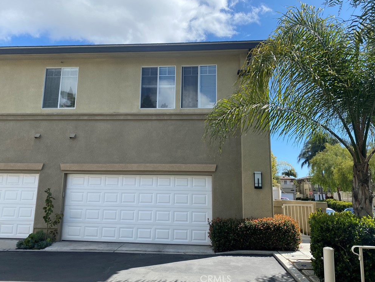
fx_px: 293
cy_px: 138
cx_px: 181
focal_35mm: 27
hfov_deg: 65.3
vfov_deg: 51.4
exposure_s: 1/1701
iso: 32
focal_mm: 4.25
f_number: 1.8
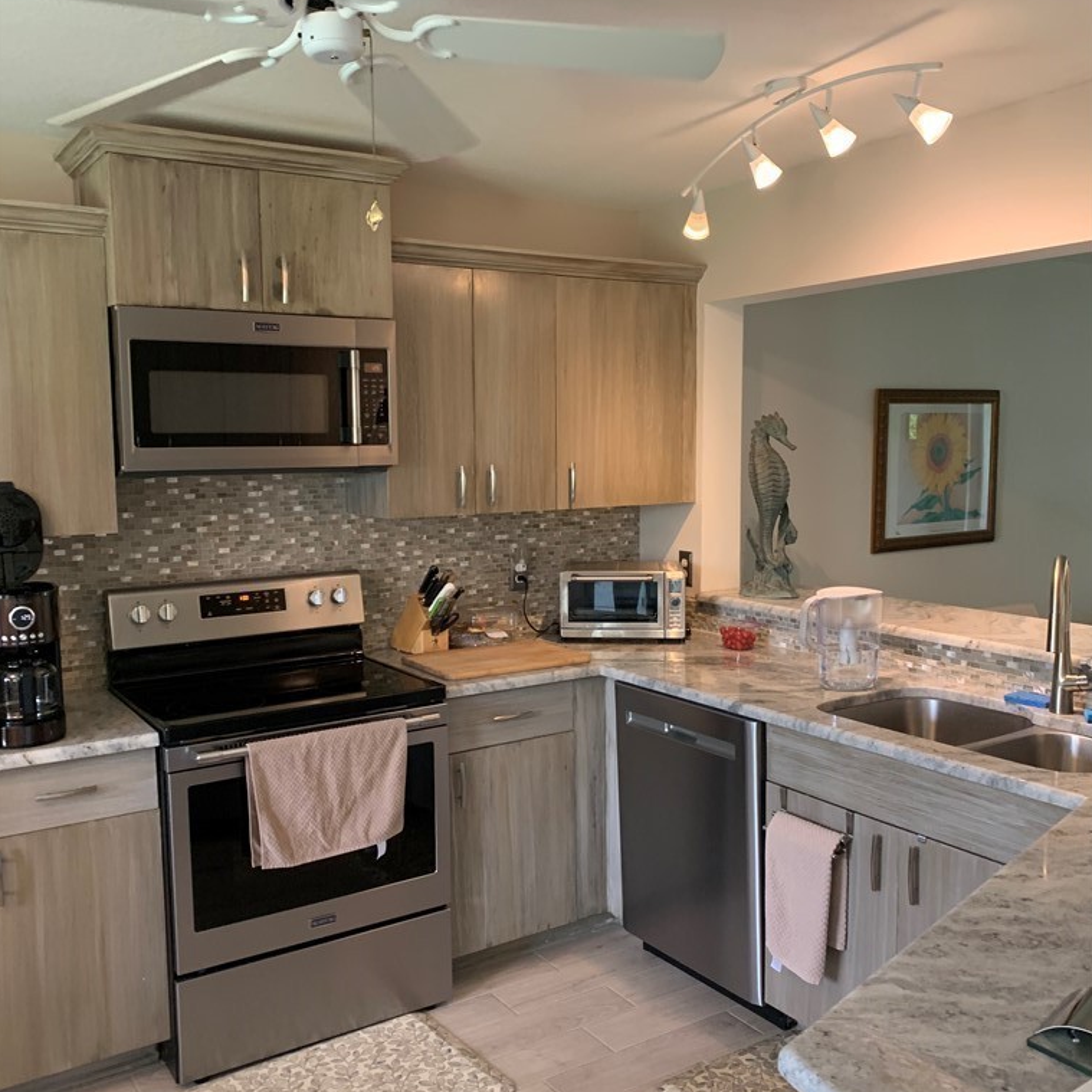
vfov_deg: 52.5
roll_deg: -1.2
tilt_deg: -3.3
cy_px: 554
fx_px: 1106
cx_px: 544
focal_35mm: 31
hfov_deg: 52.5
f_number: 1.8
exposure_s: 1/60
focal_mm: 4.25
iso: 160
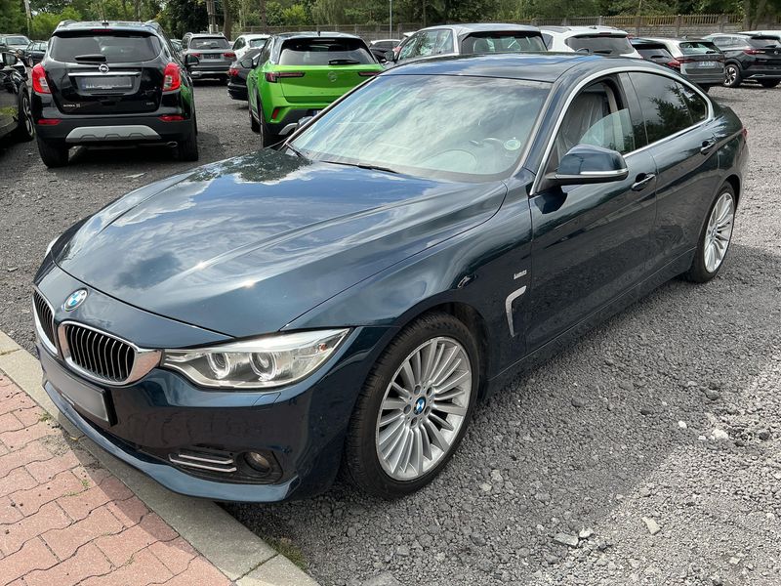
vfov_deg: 48.2
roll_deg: -1.0
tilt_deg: -20.2
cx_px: 390
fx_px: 654
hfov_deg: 61.7
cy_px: 293
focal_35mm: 29
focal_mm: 3
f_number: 1.8
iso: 25
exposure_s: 1/883
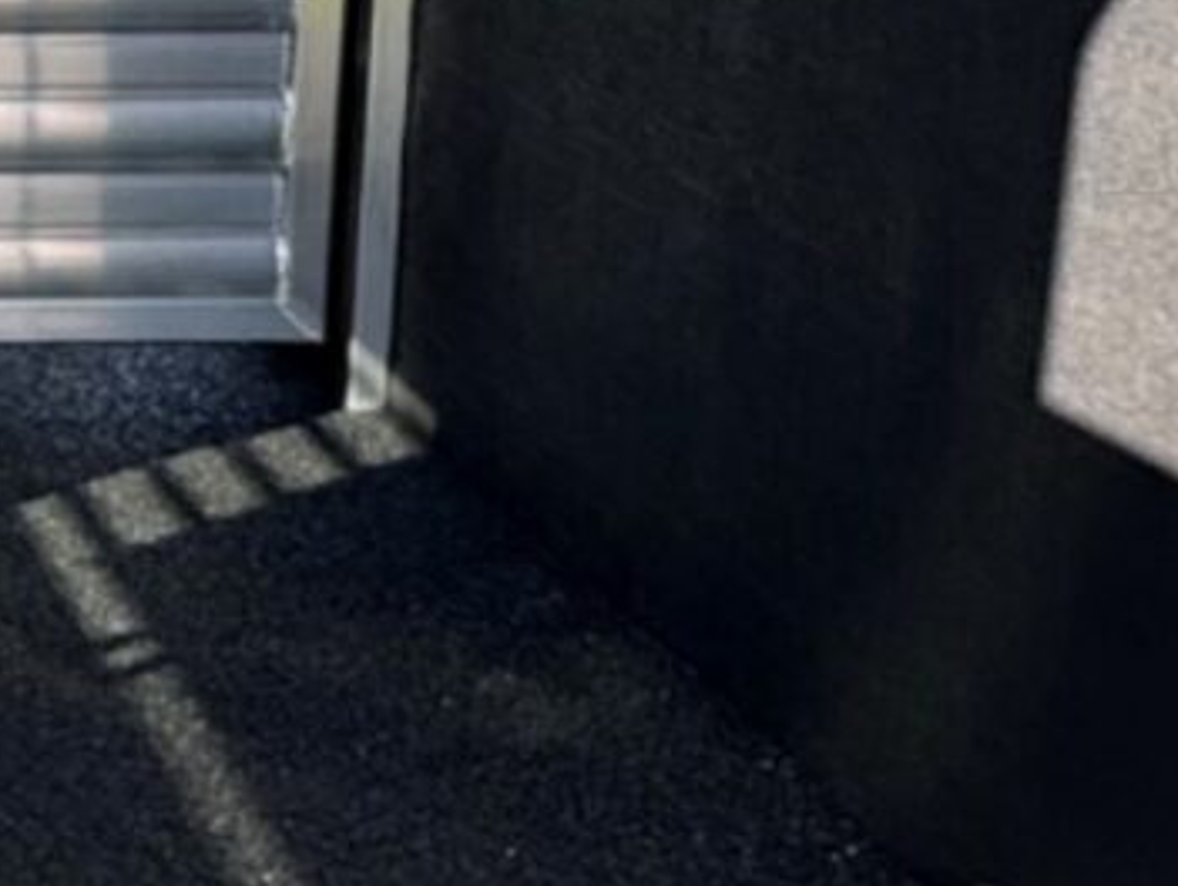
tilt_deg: -16.6
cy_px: 513
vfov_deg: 14.5
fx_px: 3475
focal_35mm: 102
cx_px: -483
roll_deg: -1.7
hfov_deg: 17.6
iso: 40
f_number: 2.2
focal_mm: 2.22
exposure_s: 1/184
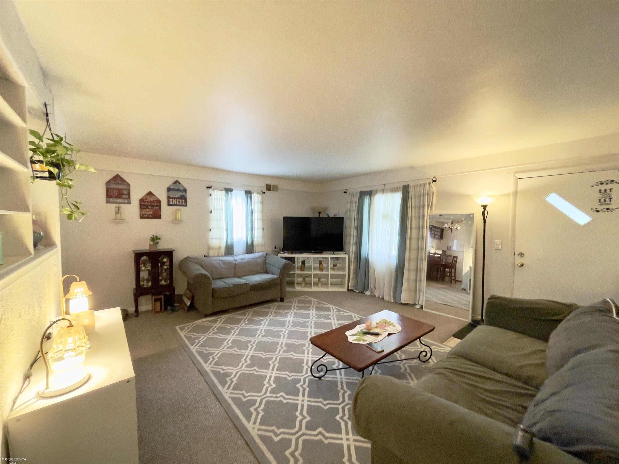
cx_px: 310
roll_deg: -0.2
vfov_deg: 89.9
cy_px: 232
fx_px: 232
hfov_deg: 106.2
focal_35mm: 13
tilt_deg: -3.0
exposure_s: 1/60
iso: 800
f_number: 2.4
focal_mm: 1.54
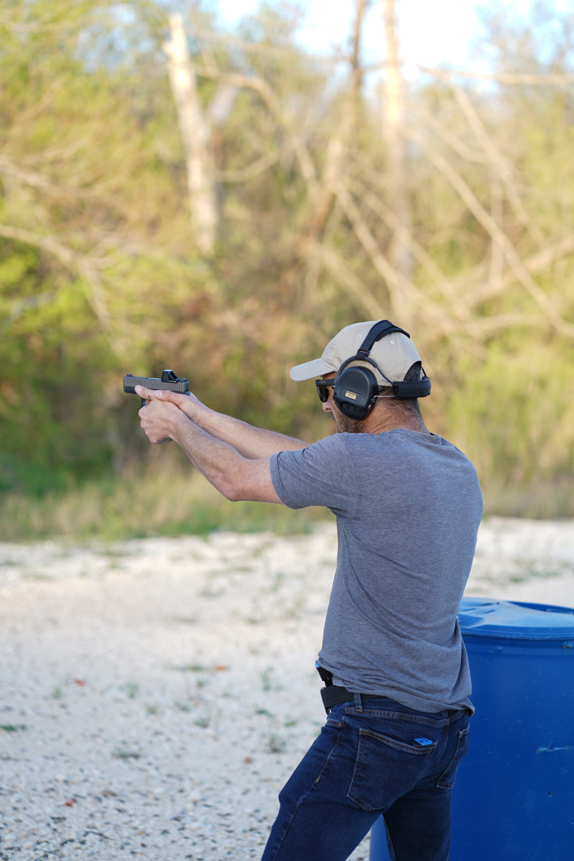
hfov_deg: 16.1
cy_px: 430
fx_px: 2032
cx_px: 287
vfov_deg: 23.9
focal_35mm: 85
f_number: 2.8
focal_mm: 85
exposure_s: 1/160
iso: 64
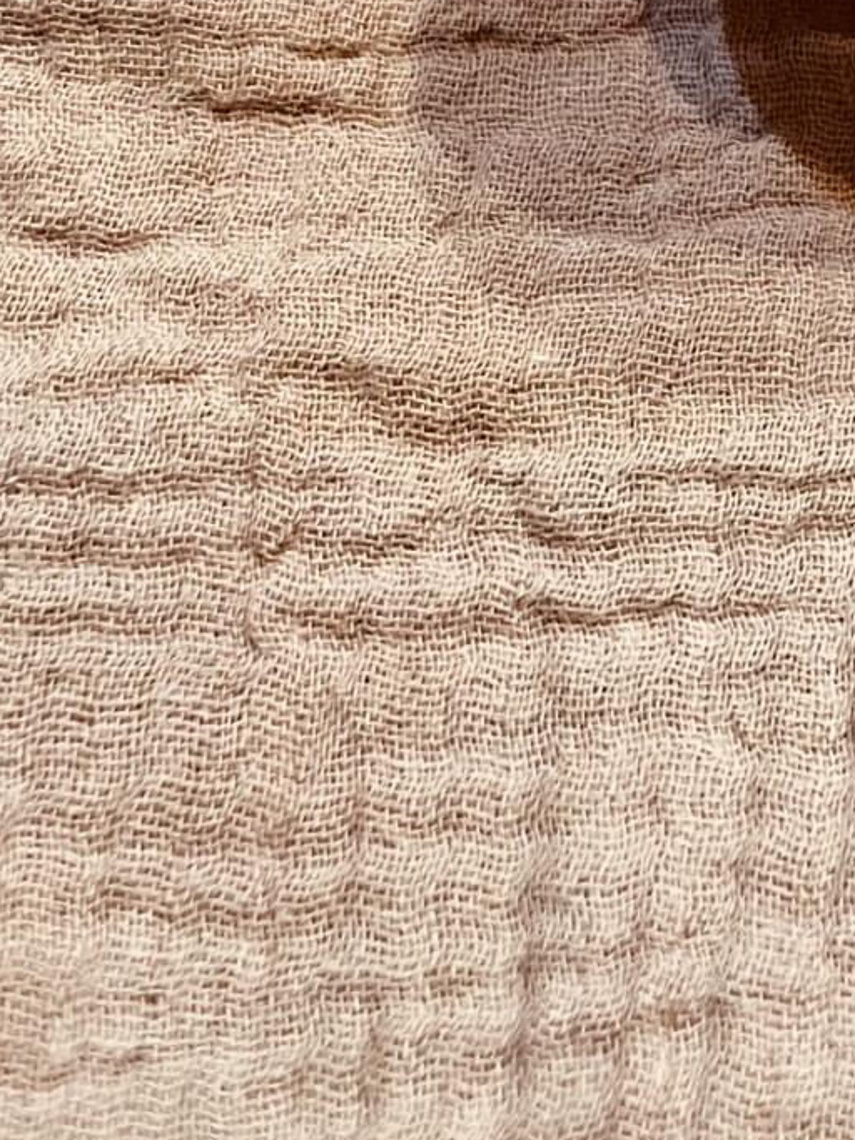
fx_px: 2570
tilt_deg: -51.0
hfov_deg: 17.4
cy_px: -317
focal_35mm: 78
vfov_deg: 22.5
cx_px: 1199
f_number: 1.5
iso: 400
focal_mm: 5.7
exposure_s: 1/50
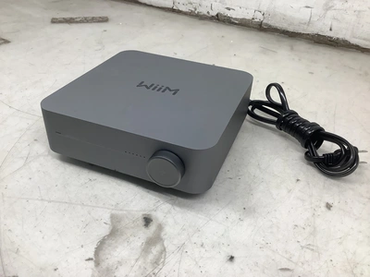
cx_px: 185
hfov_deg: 58.4
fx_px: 331
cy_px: 138
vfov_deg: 45.4
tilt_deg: -35.3
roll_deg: -2.2
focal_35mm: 31
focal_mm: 3.3
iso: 80
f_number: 2.4
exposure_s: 1/120
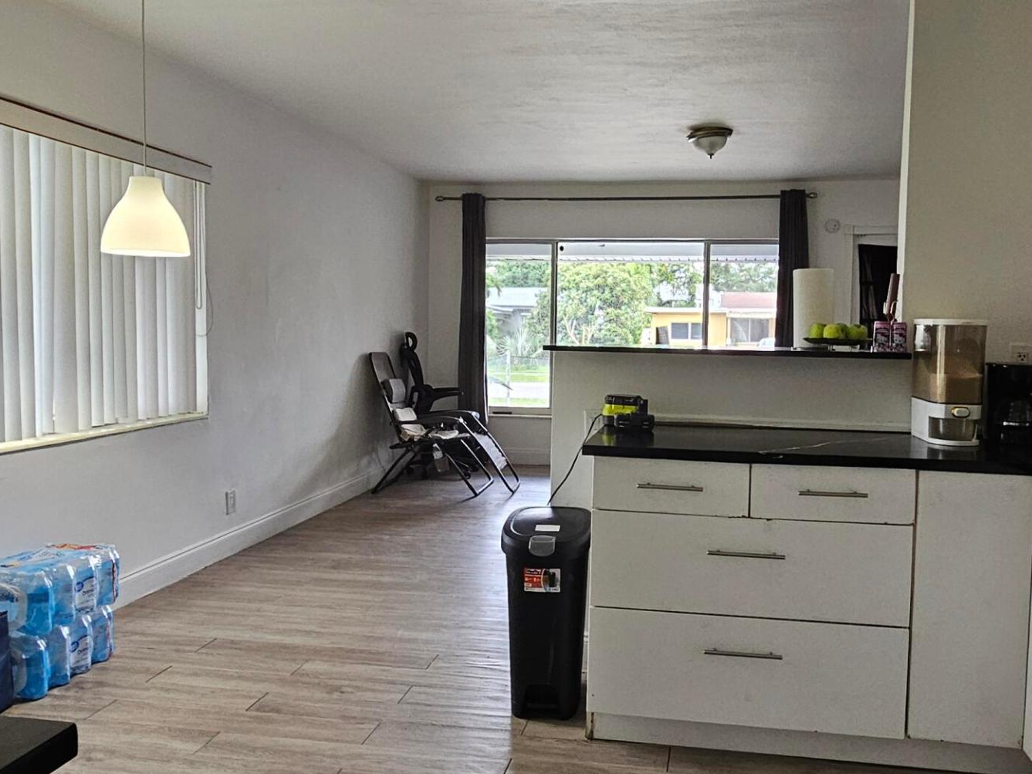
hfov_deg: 63.1
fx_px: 835
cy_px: 389
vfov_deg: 49.8
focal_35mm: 28
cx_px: 594
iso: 250
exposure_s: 1/77.4
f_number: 2.2
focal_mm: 2.2
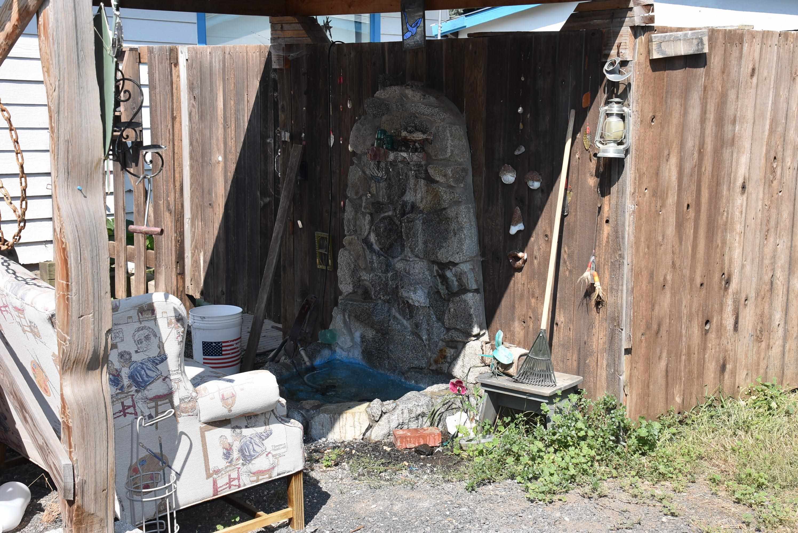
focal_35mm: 46
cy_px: 266
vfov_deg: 29.0
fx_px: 1032
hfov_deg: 42.3
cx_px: 399
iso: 100
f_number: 5.6
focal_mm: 31
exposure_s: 1/250
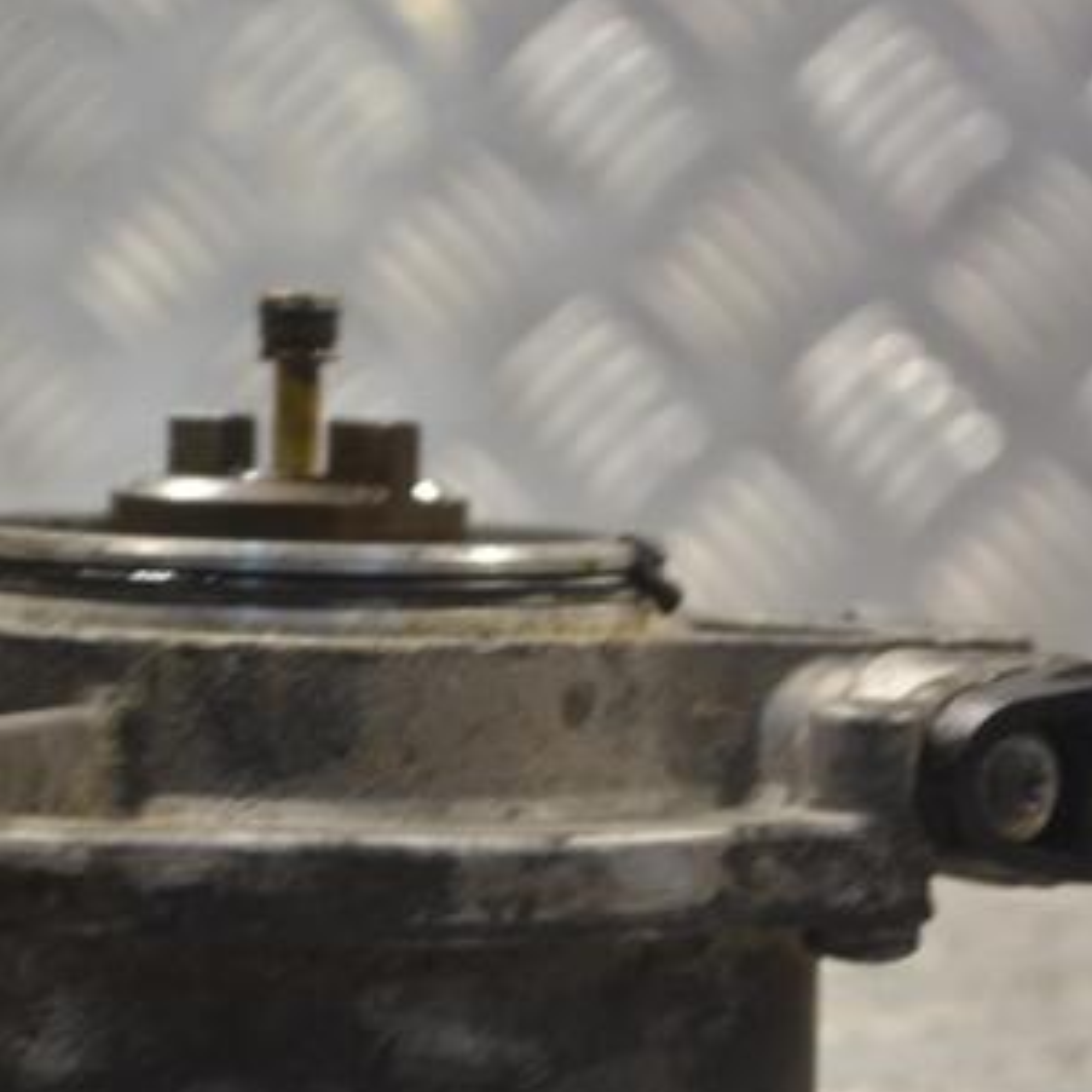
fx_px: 4354
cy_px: 682
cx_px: 388
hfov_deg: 14.3
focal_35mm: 122
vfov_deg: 14.3
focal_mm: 48
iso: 500
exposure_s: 1/60
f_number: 5.3
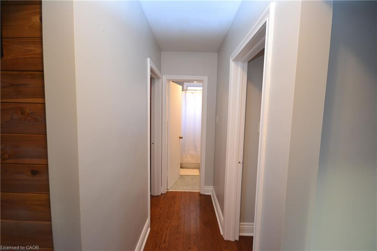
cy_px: 126
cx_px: 188
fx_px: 157
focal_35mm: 15
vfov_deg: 77.3
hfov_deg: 100.4
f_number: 4
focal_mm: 10
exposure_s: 1/25
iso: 800
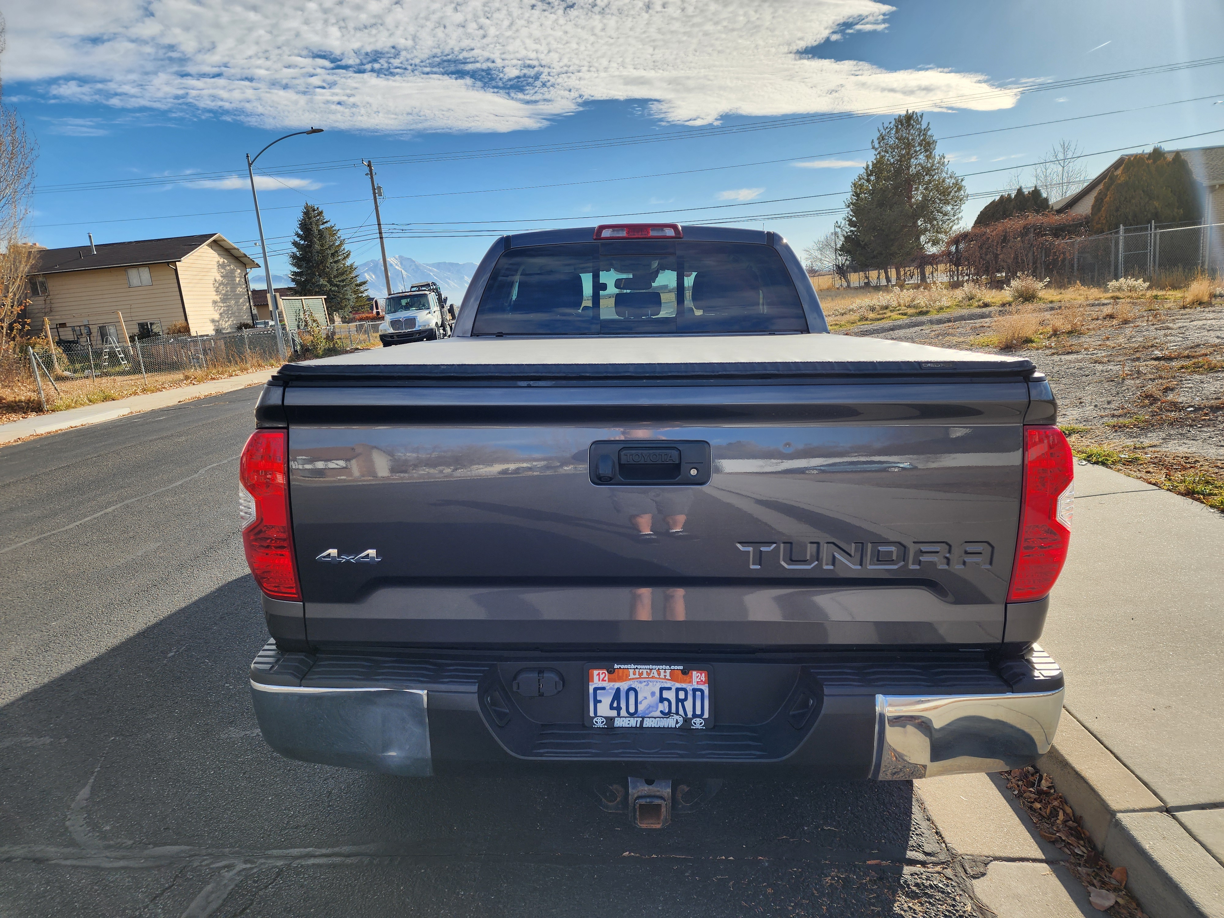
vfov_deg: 58.9
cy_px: 459
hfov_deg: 73.9
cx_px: 612
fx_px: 813
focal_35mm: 23
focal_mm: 6.4
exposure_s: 1/848
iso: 12
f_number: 1.8
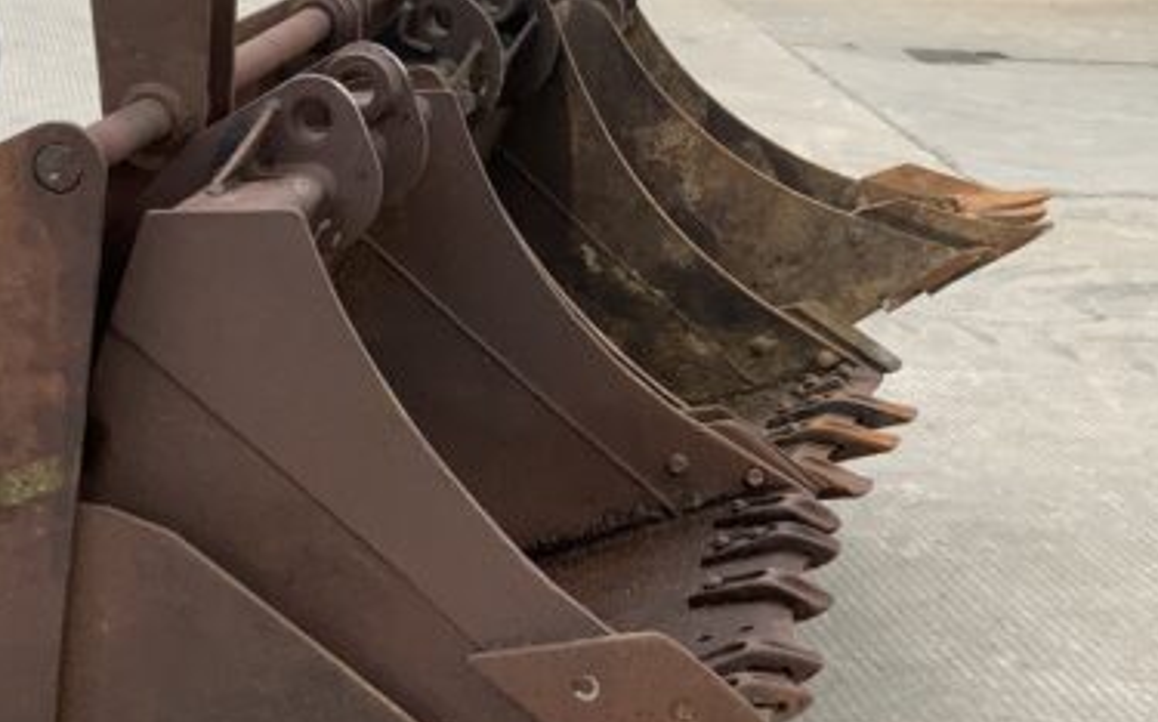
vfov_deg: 15.5
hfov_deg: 24.6
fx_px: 2650
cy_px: 392
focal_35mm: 84
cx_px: 630
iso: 16
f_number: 1.8
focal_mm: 3
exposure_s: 1/620
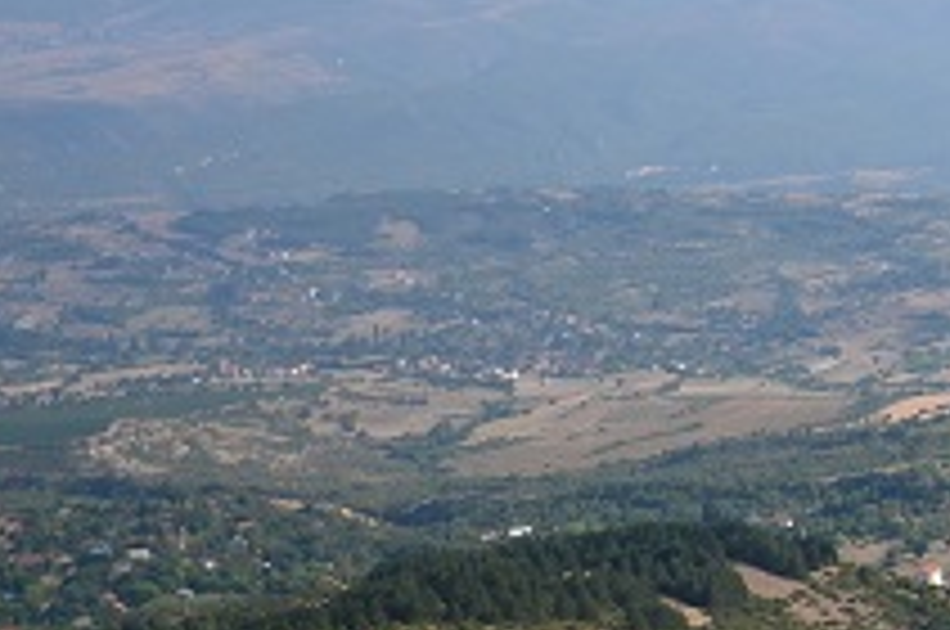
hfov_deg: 13.7
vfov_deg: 10.4
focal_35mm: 131
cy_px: 335
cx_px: 1805
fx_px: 3452
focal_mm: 22
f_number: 4
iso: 125
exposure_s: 1/350
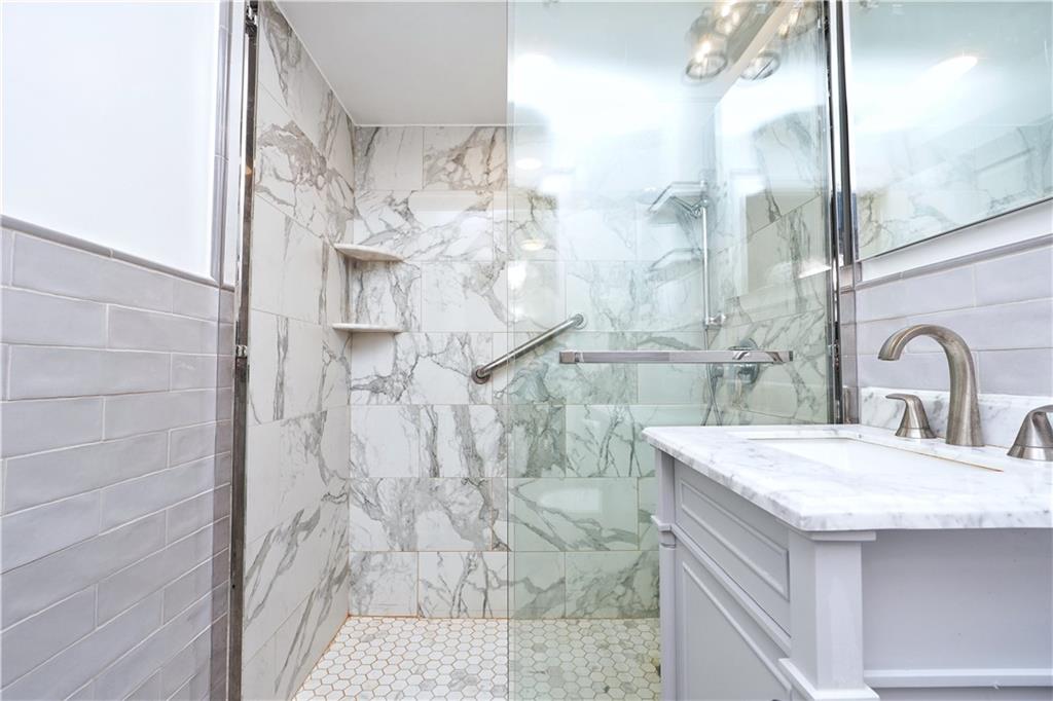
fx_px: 482
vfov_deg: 72.0
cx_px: 526
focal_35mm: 16
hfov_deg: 95.0
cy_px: 350
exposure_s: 1/160
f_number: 4
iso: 320
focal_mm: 11
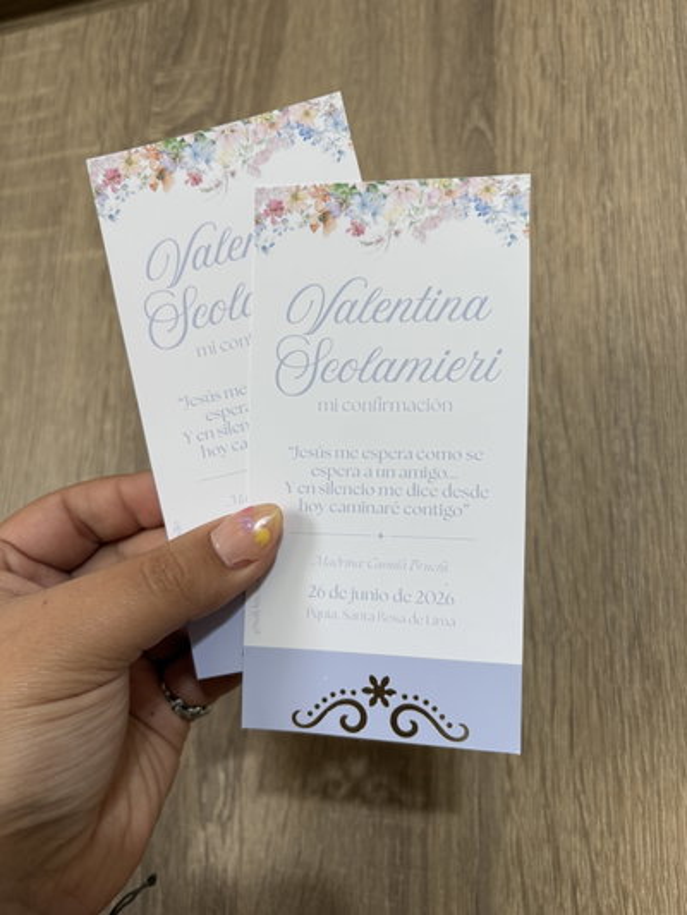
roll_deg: -1.8
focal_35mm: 26
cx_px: 344
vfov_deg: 67.3
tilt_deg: +11.6
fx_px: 688
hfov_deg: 53.1
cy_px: 458
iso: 125
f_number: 1.6
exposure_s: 1/50
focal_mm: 5.96
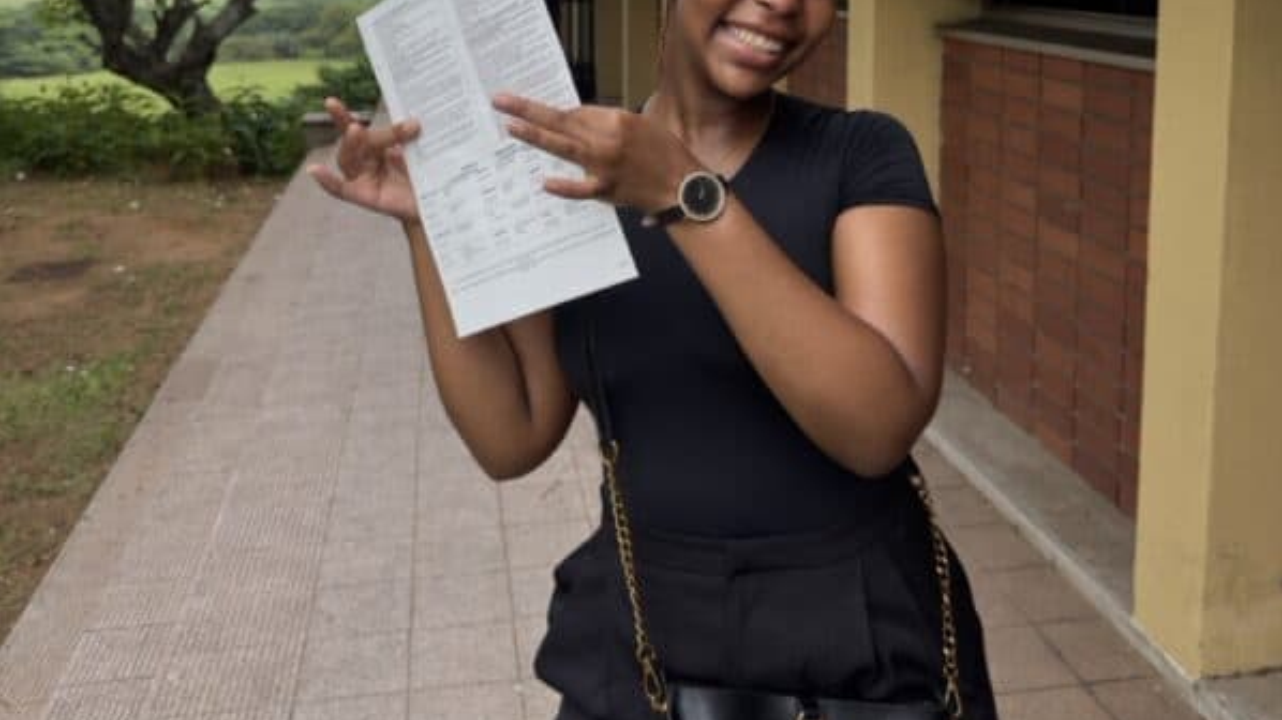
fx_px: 1189
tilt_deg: -5.4
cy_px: 62
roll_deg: +0.1
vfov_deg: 31.9
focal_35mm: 35
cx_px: 641
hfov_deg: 56.6
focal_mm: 6.76
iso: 100
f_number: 1.78
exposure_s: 1/853
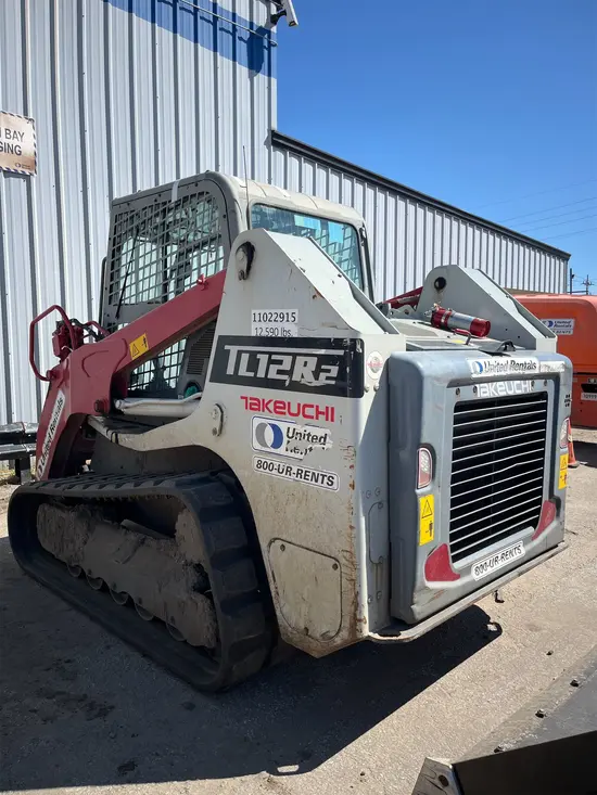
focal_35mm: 26
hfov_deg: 53.1
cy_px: 398
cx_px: 298
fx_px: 598
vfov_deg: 67.3
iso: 50
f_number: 1.6
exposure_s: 1/2899
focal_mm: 5.1
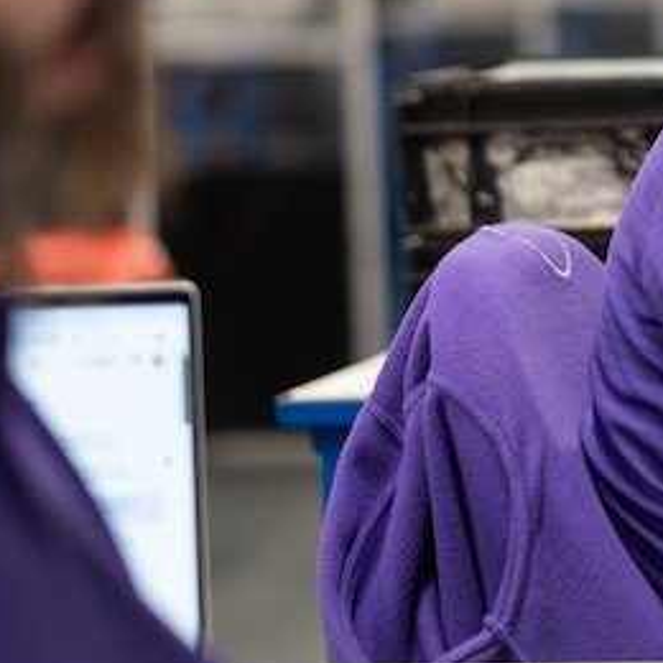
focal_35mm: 220
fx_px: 4767
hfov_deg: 7.8
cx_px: 989
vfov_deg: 7.9
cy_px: -6
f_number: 1.2
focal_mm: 56
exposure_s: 1/125
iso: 200
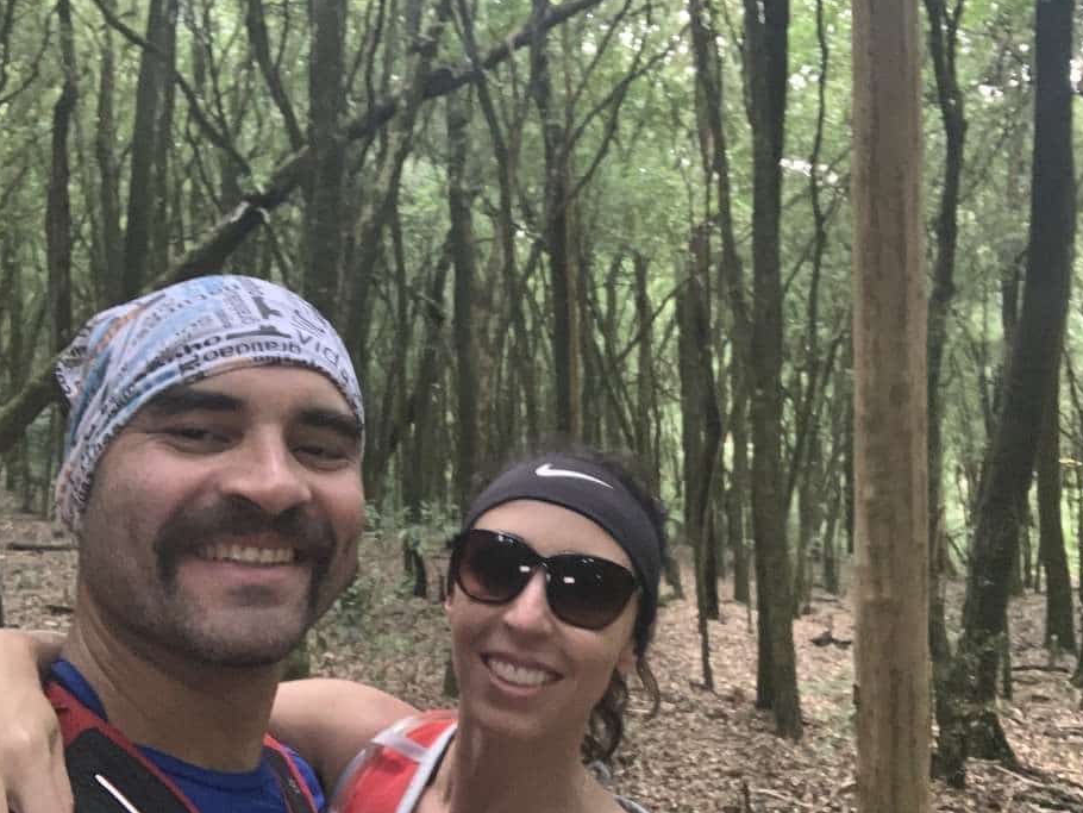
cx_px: 546
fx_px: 1127
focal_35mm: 36
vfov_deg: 39.7
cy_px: 433
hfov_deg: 51.3
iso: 400
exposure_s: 1/30
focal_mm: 2.87
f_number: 2.2
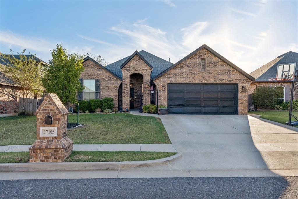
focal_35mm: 27
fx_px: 223
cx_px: 149
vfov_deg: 47.9
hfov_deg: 67.4
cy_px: 100
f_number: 8
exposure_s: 1/500
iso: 200
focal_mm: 18
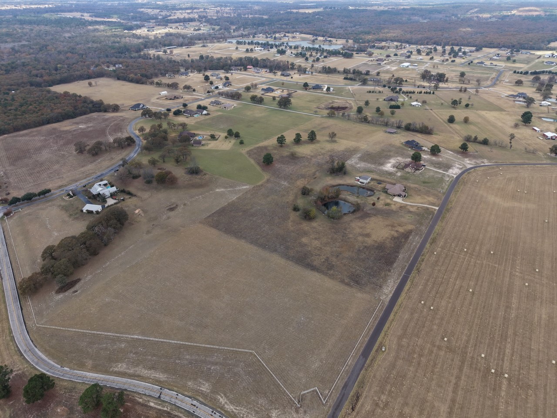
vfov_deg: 56.8
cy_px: 209
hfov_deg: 71.6
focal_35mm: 24
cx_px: 278
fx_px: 386
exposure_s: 1/1250
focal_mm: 8.67
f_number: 1.8
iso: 120
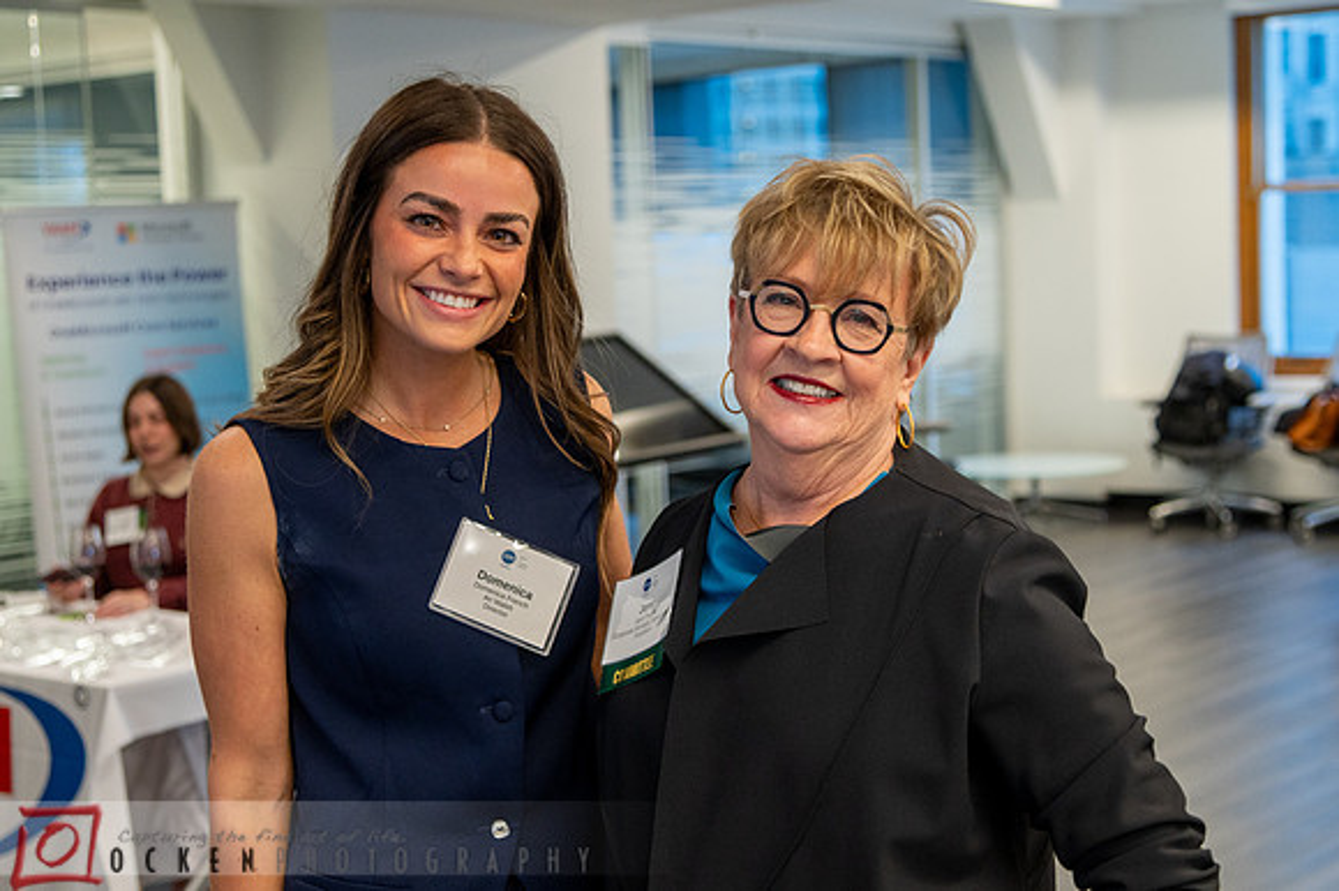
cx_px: 671
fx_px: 2109
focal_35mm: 57
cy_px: 463
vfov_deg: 23.9
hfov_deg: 35.2
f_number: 4
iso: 1600
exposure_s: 1/160
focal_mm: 50
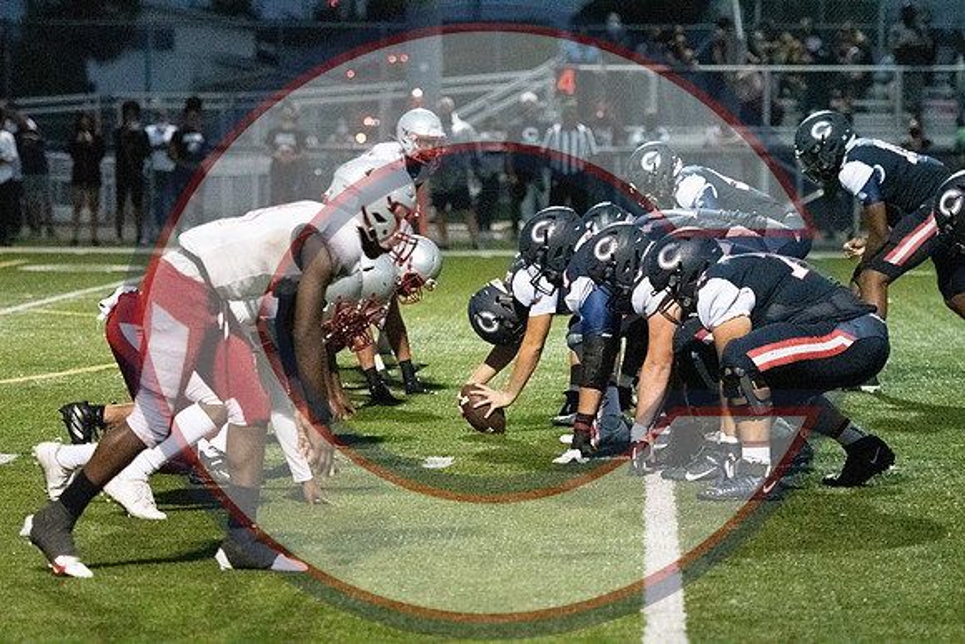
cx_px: 482
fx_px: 4504
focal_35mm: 168
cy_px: 322
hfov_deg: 12.2
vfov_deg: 8.2
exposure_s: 1/3200
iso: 36000
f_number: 2.8
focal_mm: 112
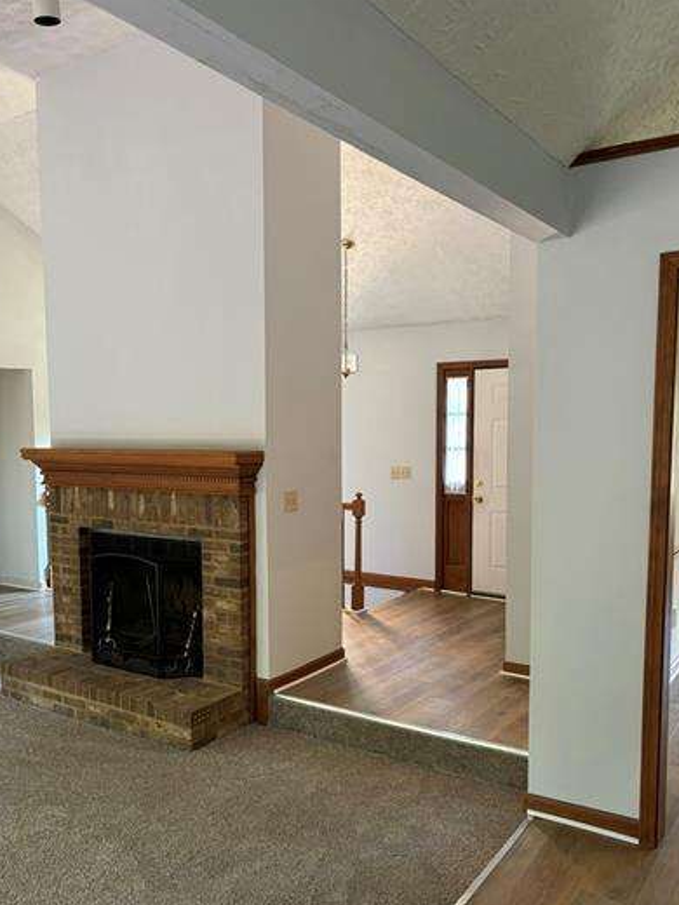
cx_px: 308
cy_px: 508
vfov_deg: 59.8
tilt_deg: -4.9
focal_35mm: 30
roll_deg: +0.0
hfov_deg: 46.7
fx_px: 785
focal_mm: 5.96
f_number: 1.6
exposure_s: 1/60
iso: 250
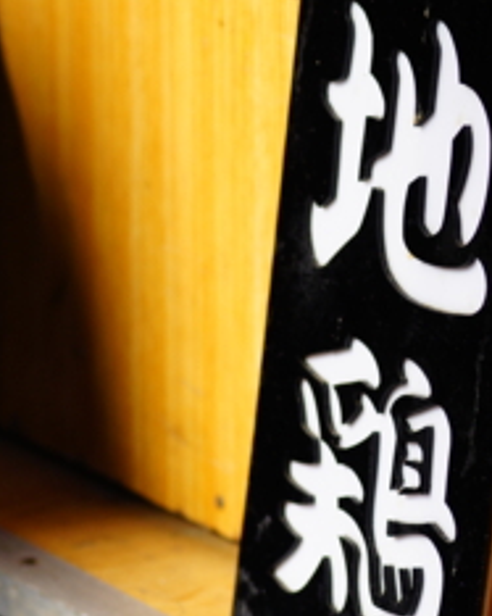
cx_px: 724
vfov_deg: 5.4
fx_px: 6575
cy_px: 122
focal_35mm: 361
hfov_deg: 4.3
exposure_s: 1/1600
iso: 200
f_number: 3.5
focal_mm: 100
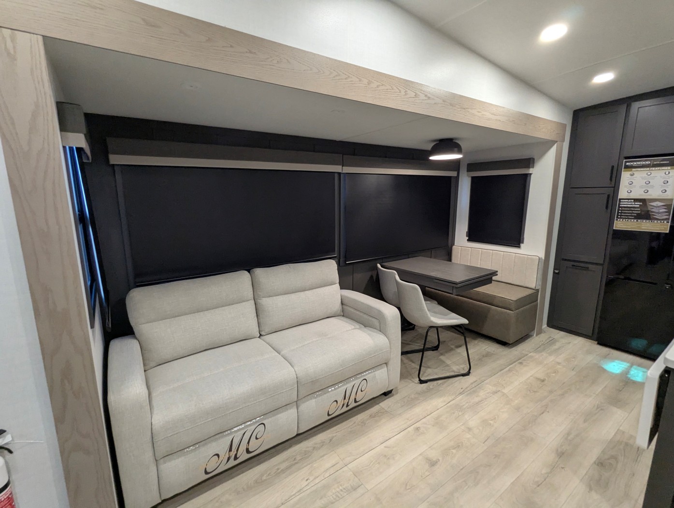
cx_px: 337
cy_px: 254
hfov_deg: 94.4
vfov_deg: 78.2
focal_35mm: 16
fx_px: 312
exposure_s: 1/61.3
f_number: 2.2
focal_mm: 2.35
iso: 320
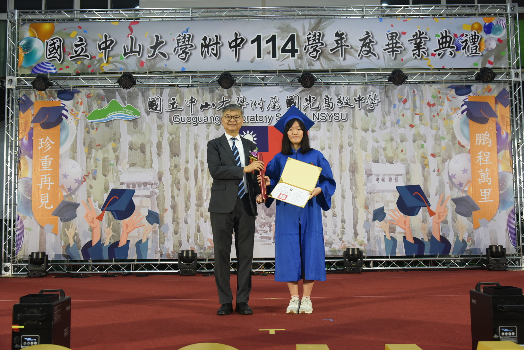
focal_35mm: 34
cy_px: 175
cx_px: 262
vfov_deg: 38.9
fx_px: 495
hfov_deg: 55.8
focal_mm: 34
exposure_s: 1/100
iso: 1600
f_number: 5.6
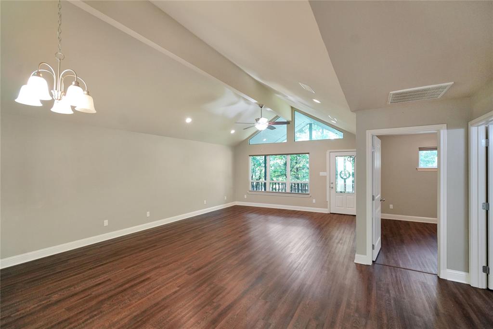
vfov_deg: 73.7
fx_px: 219
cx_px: 246
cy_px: 164
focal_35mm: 16
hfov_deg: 96.8
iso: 1600
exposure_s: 1/160
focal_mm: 16
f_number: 4
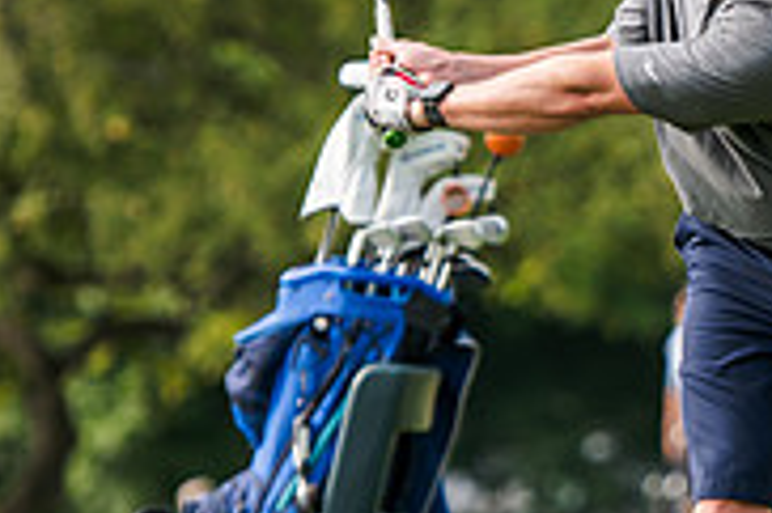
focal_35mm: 462
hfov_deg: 4.5
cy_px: 223
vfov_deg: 3.0
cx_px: 878
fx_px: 9898
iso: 80
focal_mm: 145
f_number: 3.2
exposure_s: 1/640
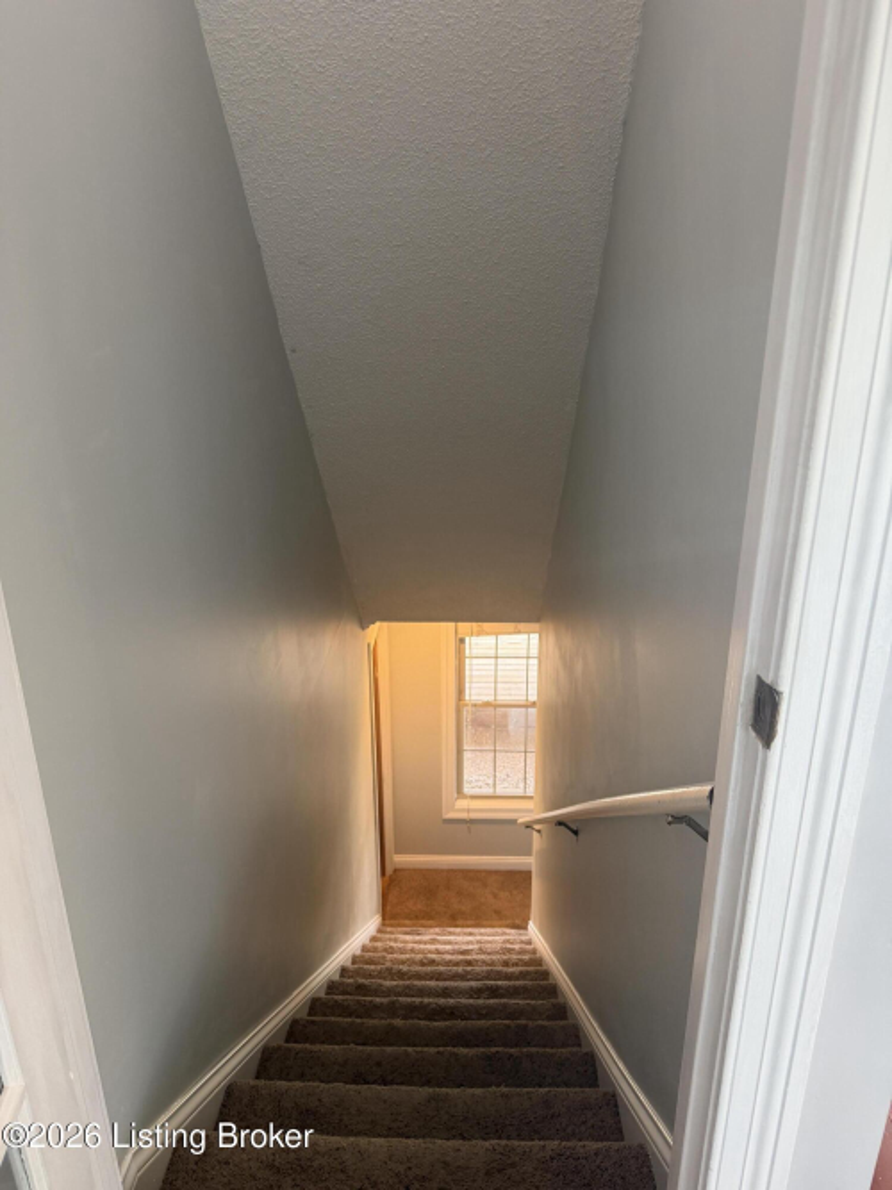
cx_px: 446
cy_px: 595
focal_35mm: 24
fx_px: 825
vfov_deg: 71.6
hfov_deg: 56.8
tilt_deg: -19.7
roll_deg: +1.2
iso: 200
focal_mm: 6.76
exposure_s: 1/60
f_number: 1.78
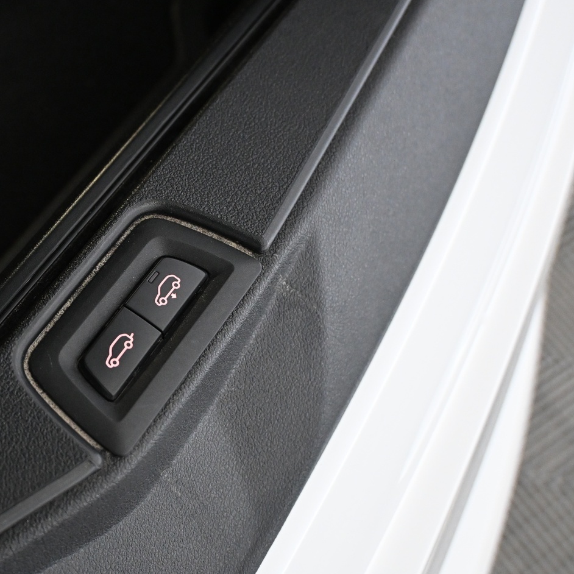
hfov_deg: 29.4
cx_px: 113
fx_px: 1069
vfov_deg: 30.0
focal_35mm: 57
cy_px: 277
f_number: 4.5
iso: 3200
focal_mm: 26
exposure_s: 1/80
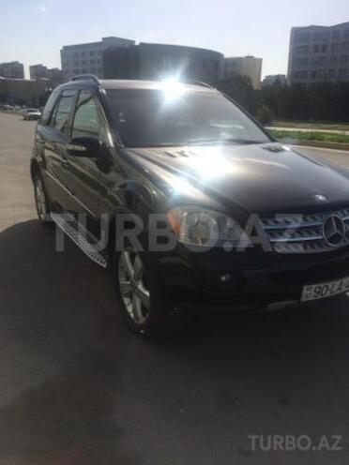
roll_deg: +1.3
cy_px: 232
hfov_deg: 48.2
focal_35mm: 29
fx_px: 390
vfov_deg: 61.7
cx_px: 174
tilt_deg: -21.0
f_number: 2.2
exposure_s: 1/3731
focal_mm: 4.15
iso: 32
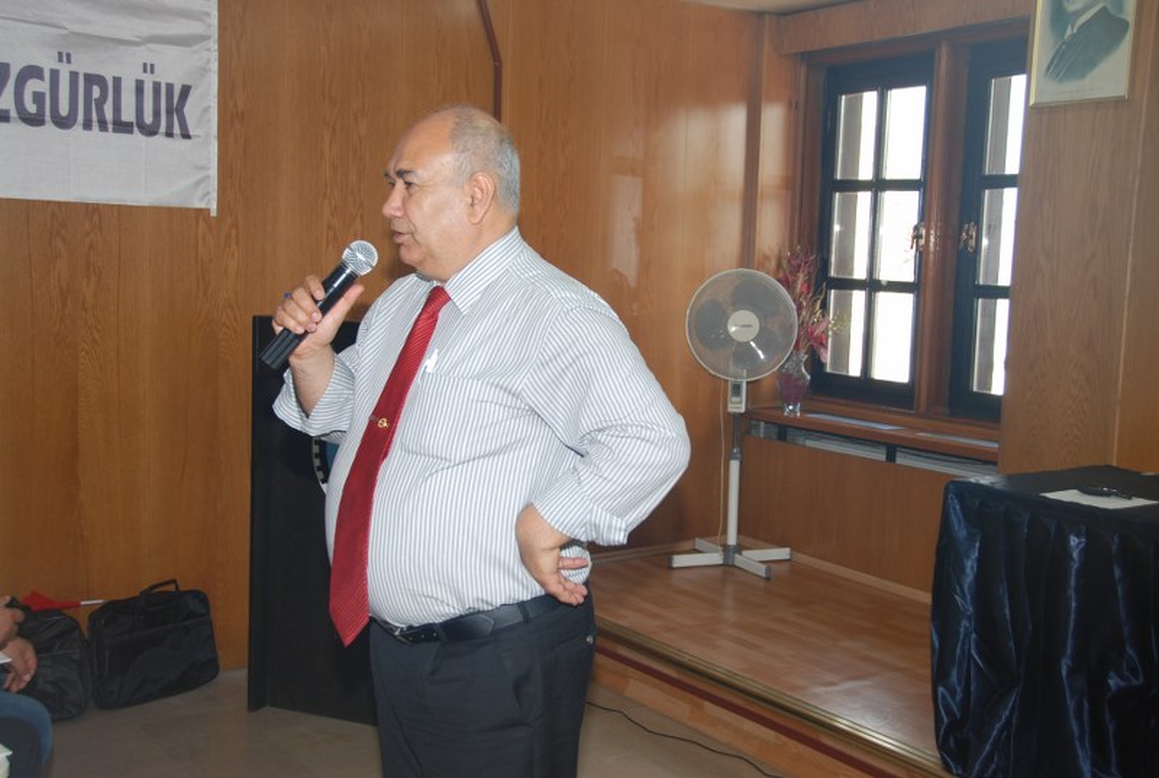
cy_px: 389
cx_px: 580
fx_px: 1403
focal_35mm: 44
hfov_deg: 44.9
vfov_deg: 31.0
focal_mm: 29
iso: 200
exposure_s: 1/60
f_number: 4.2
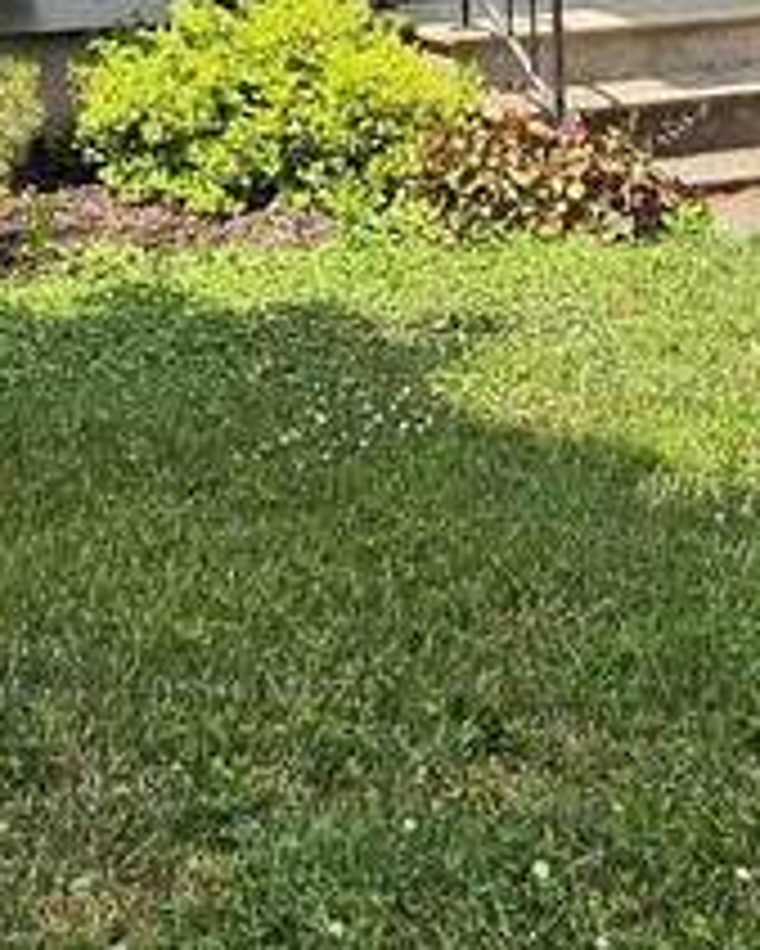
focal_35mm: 77
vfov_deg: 20.5
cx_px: 373
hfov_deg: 19.9
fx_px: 2163
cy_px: -545
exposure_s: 1/2145
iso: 32
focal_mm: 2.2
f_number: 1.9
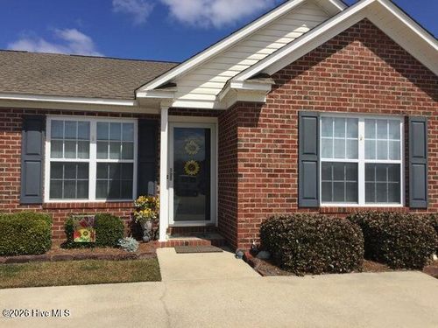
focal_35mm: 29
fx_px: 367
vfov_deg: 48.2
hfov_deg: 61.7
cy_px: 164
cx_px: 219
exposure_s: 1/3597
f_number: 2.2
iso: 32
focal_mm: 4.15
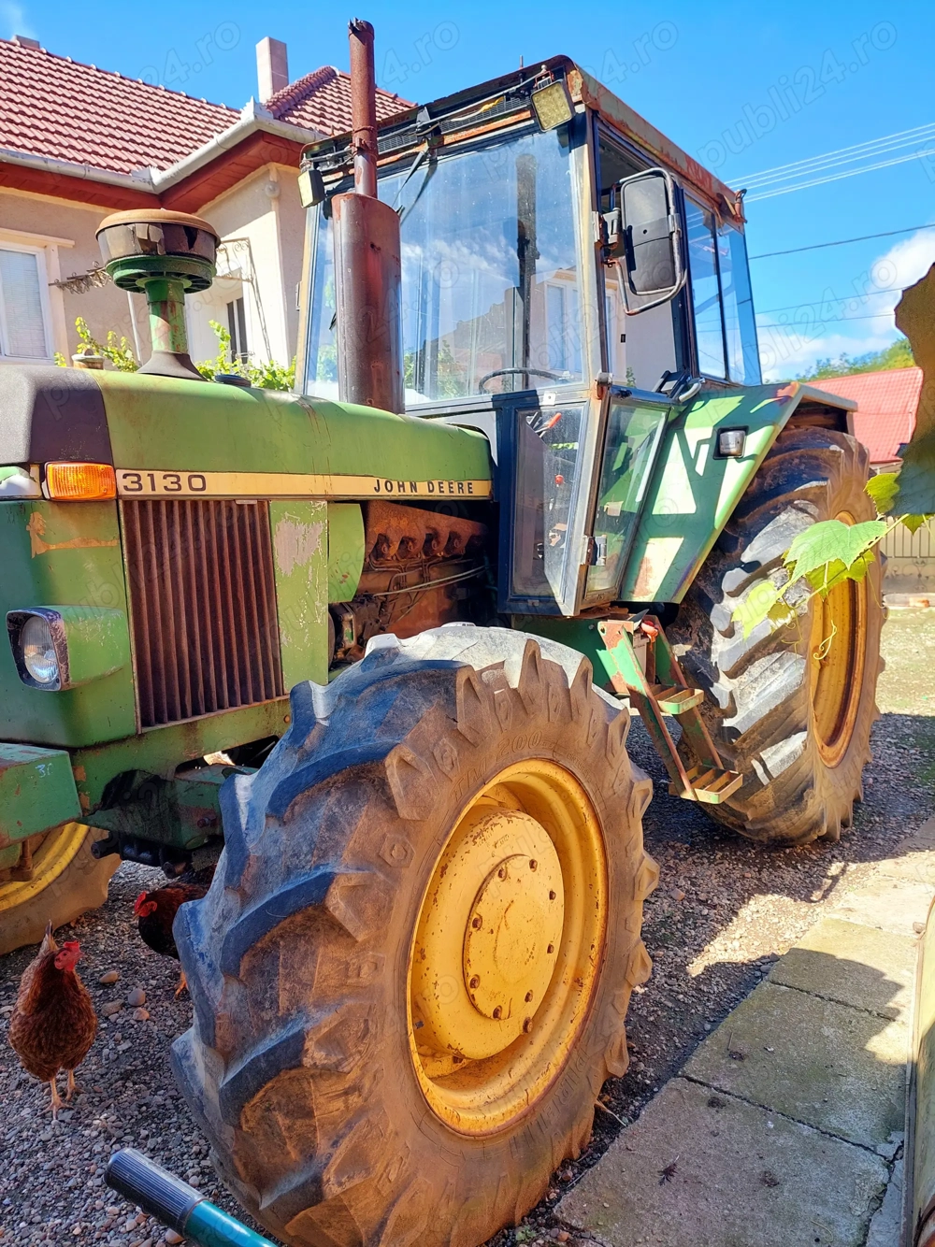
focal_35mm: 24
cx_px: 468
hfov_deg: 56.8
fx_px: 865
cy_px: 624
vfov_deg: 71.6
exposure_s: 1/333
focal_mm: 5.23
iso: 40
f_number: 1.8
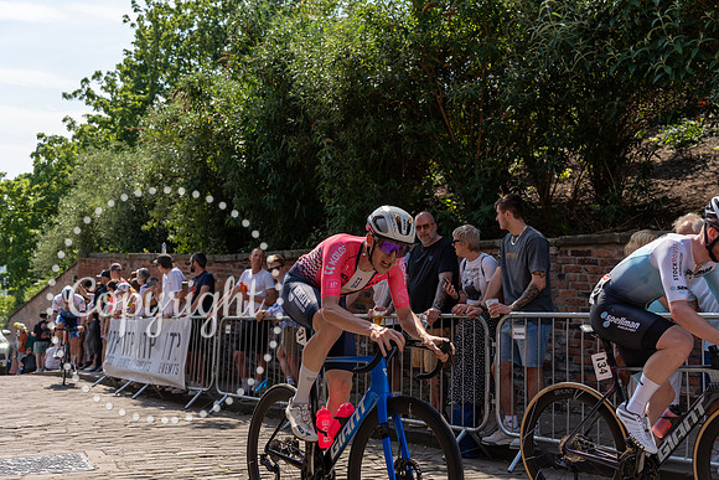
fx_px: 819
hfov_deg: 47.4
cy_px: 240
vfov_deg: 32.6
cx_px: 360
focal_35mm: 41
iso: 160
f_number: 4
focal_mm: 41
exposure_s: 1/1600
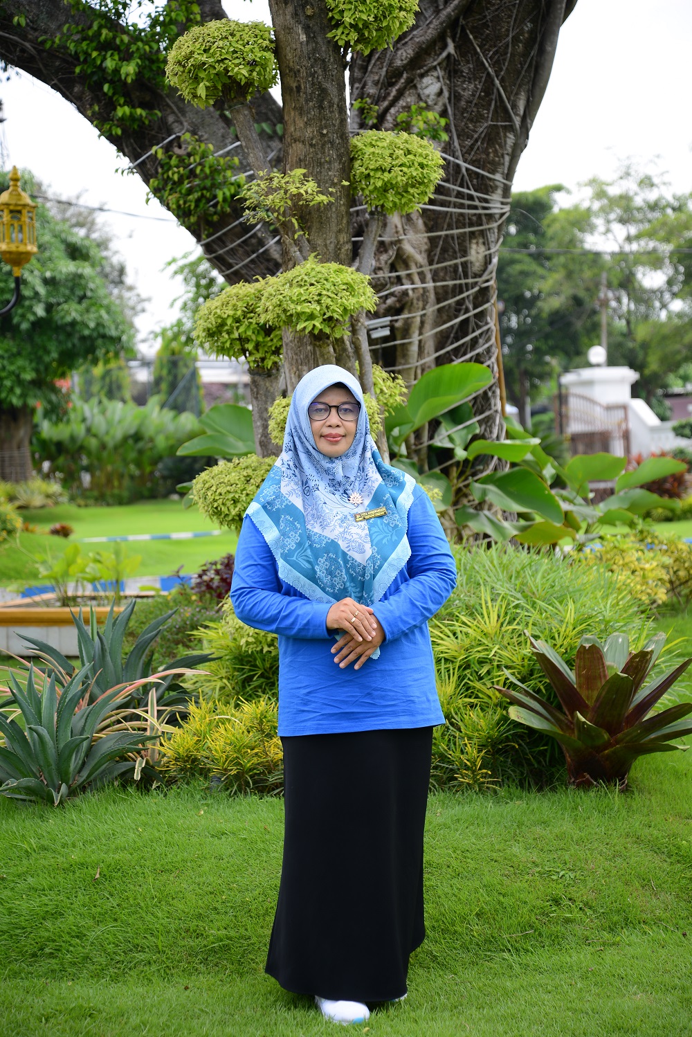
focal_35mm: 72
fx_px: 2074
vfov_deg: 28.1
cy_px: 518
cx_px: 346
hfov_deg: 18.9
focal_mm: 72
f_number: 4.5
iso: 100
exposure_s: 1/200
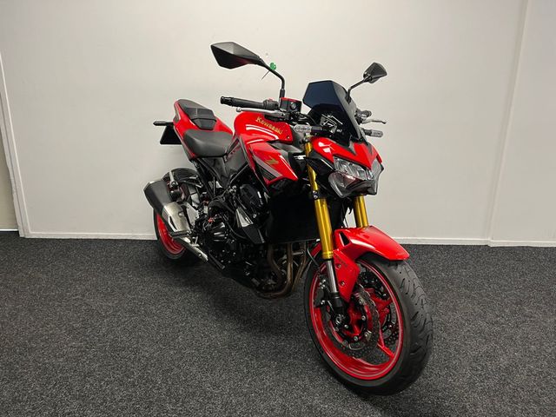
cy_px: 208
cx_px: 278
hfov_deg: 67.3
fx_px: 418
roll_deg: -0.1
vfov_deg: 53.1
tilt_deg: -17.3
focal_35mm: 26
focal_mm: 5.1
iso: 100
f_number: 1.6
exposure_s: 1/50
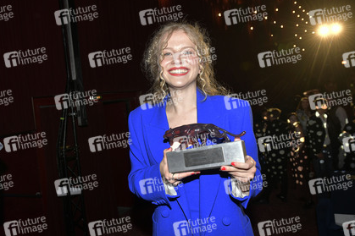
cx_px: 172
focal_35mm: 28
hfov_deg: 65.5
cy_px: 121
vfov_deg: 46.4
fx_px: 276
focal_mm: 26
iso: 1600
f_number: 6.3
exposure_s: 1/250
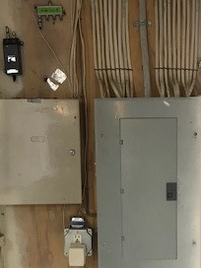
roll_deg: +0.6
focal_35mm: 66
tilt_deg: -7.8
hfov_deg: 22.2
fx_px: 511
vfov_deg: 28.5
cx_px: 122
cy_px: 231
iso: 40
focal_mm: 3.99
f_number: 1.8
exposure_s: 1/20
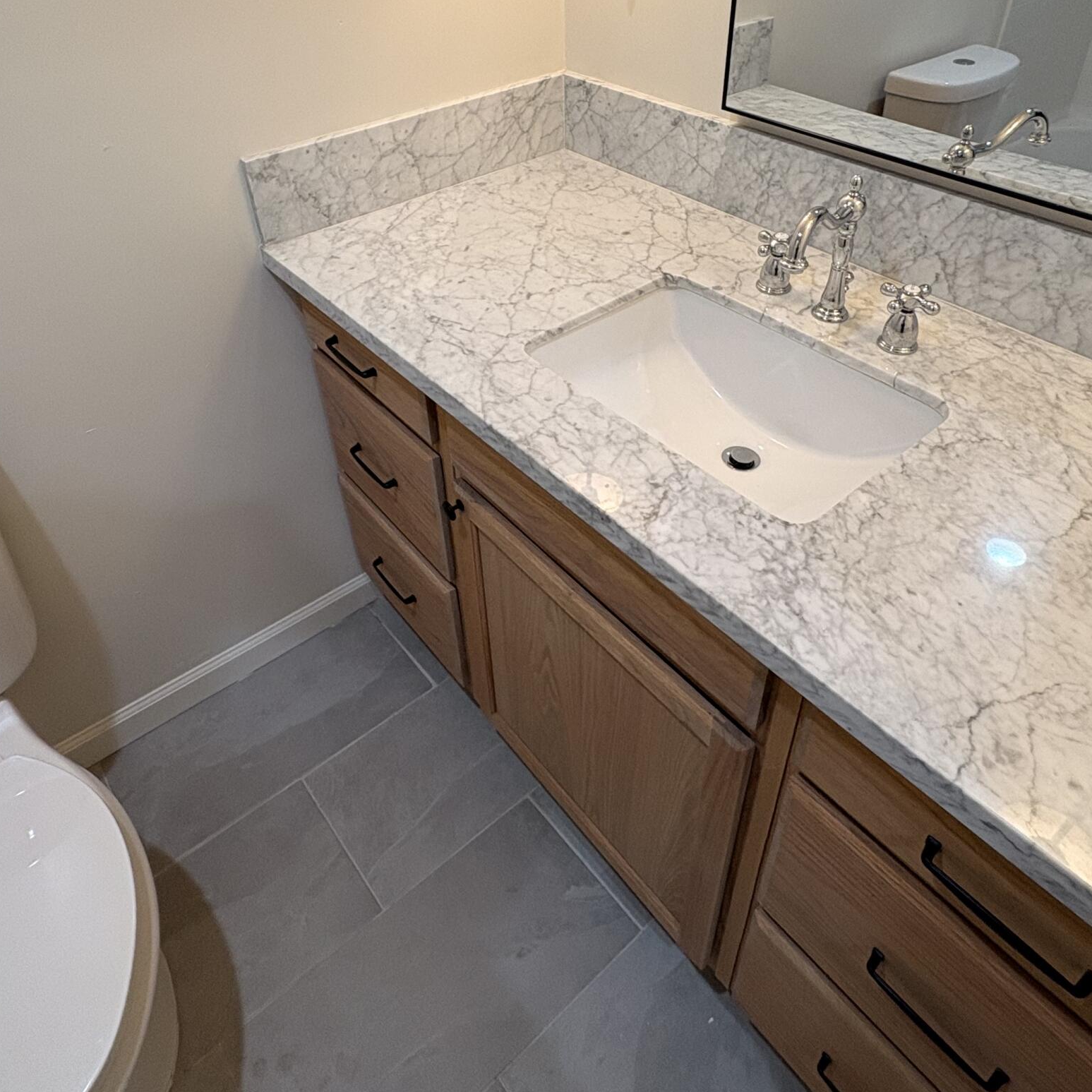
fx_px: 857
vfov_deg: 63.9
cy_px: 397
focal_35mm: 24
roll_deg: +2.5
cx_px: 530
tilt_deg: -36.0
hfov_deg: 65.0
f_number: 2.2
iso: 200
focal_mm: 2.22
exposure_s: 1/120
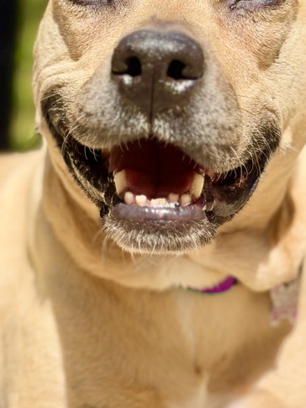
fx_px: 778
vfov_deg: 29.3
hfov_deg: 22.2
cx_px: 173
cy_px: 154
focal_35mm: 66
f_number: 1.78
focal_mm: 6.76
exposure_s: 1/4587
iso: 64
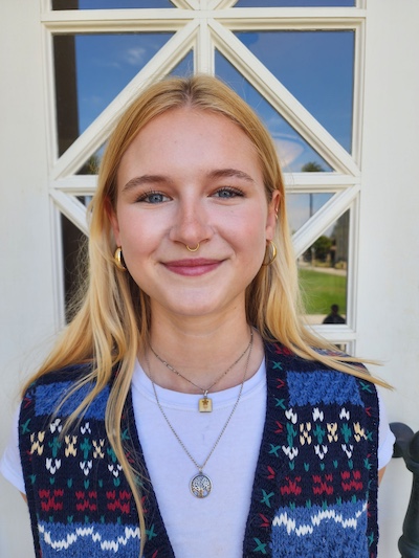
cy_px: 279
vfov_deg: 73.9
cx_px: 210
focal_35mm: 23
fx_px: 371
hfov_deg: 58.9
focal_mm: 6.4
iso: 16
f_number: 1.8
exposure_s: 1/180
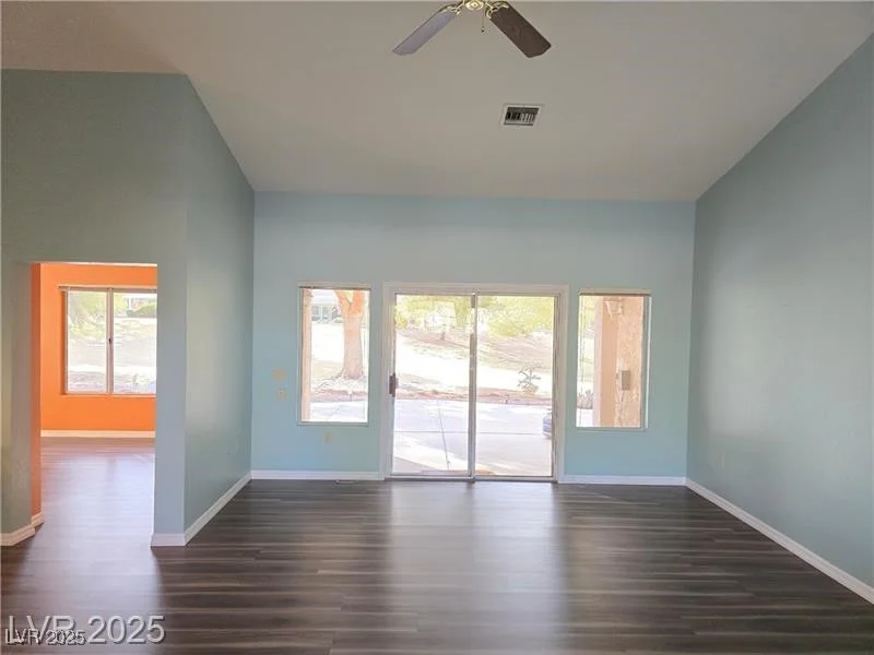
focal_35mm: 23
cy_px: 328
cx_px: 437
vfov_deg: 58.9
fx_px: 581
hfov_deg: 73.9
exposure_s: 1/120
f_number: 1.7
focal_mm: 6.3
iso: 500
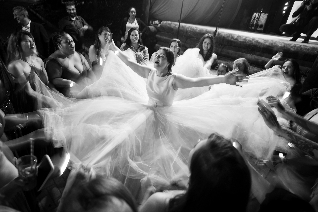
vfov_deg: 59.6
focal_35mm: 21
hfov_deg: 81.3
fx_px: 185
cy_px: 101
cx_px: 151
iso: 1000
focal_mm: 13
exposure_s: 1/15
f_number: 2.2
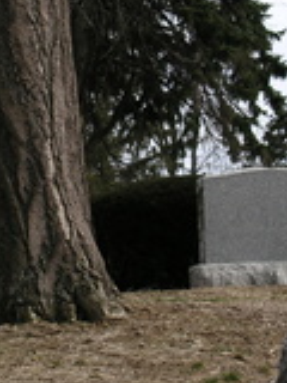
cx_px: -8
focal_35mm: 219
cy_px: 168
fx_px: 2421
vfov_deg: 9.0
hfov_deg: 6.8
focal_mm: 15
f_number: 5
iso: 50
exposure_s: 1/177
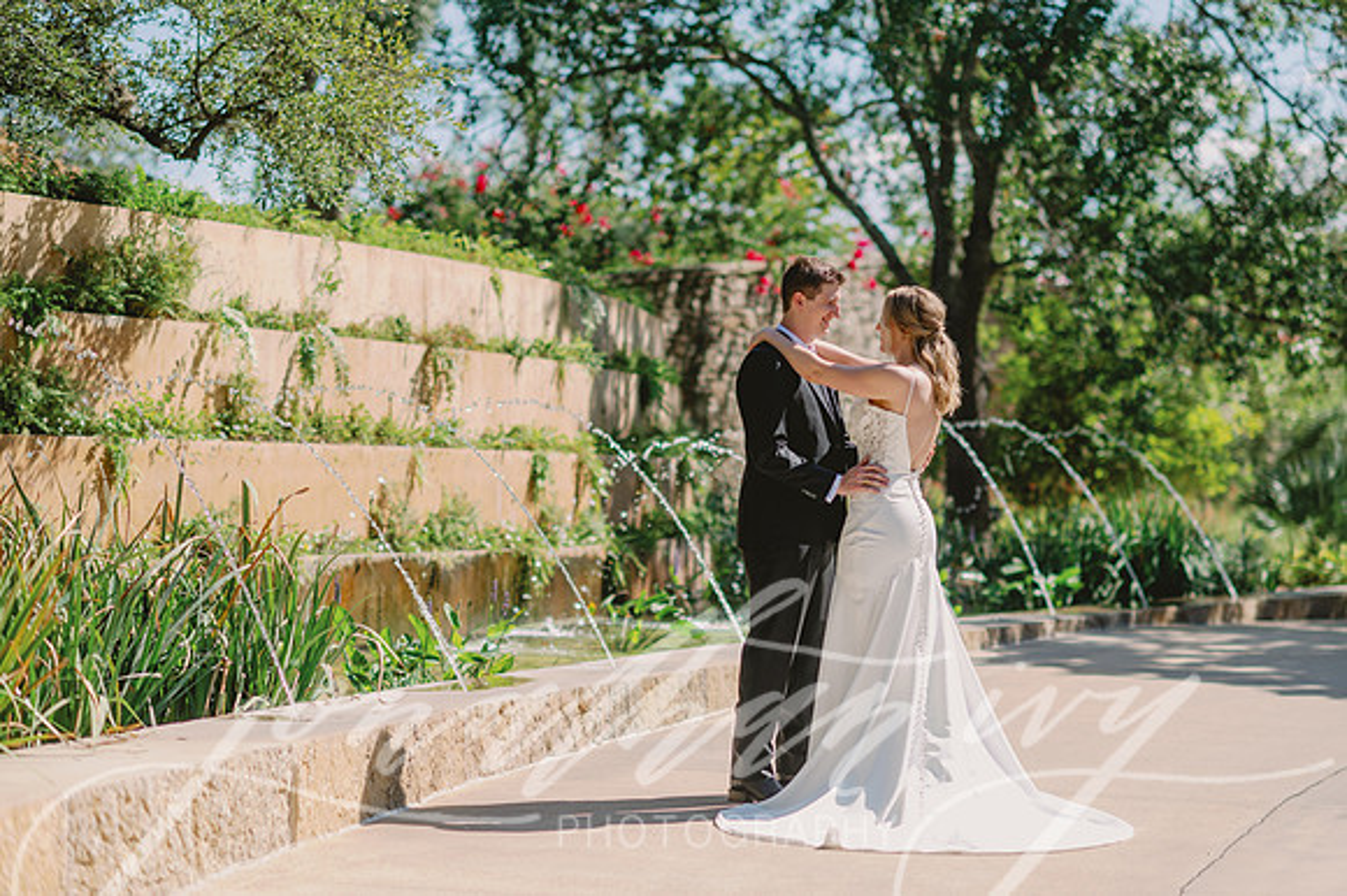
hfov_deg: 23.0
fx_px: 3313
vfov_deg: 15.4
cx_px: 674
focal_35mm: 89
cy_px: 448
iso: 64
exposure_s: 1/3200
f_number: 2.2
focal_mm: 85
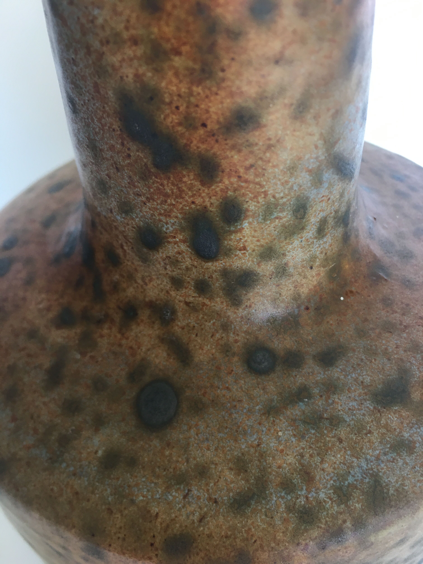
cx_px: 212
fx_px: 472
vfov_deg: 61.7
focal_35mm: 29
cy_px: 282
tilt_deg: -46.0
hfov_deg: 48.2
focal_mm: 4.15
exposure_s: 1/33
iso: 40
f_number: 2.2
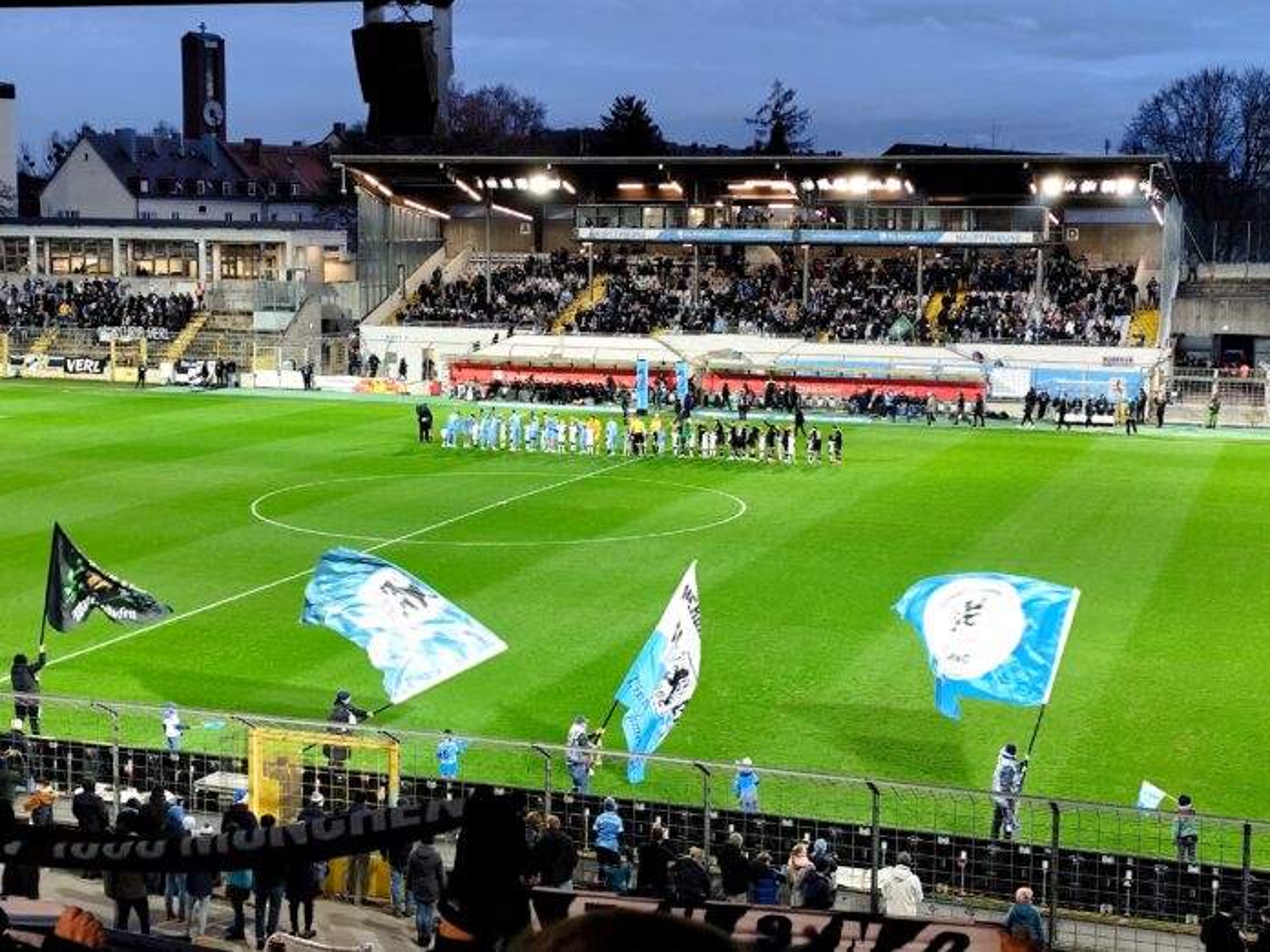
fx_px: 1944
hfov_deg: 36.2
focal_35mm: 53
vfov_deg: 27.5
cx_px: 635
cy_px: 476
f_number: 1.65
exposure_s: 1/50
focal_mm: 6.19
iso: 160
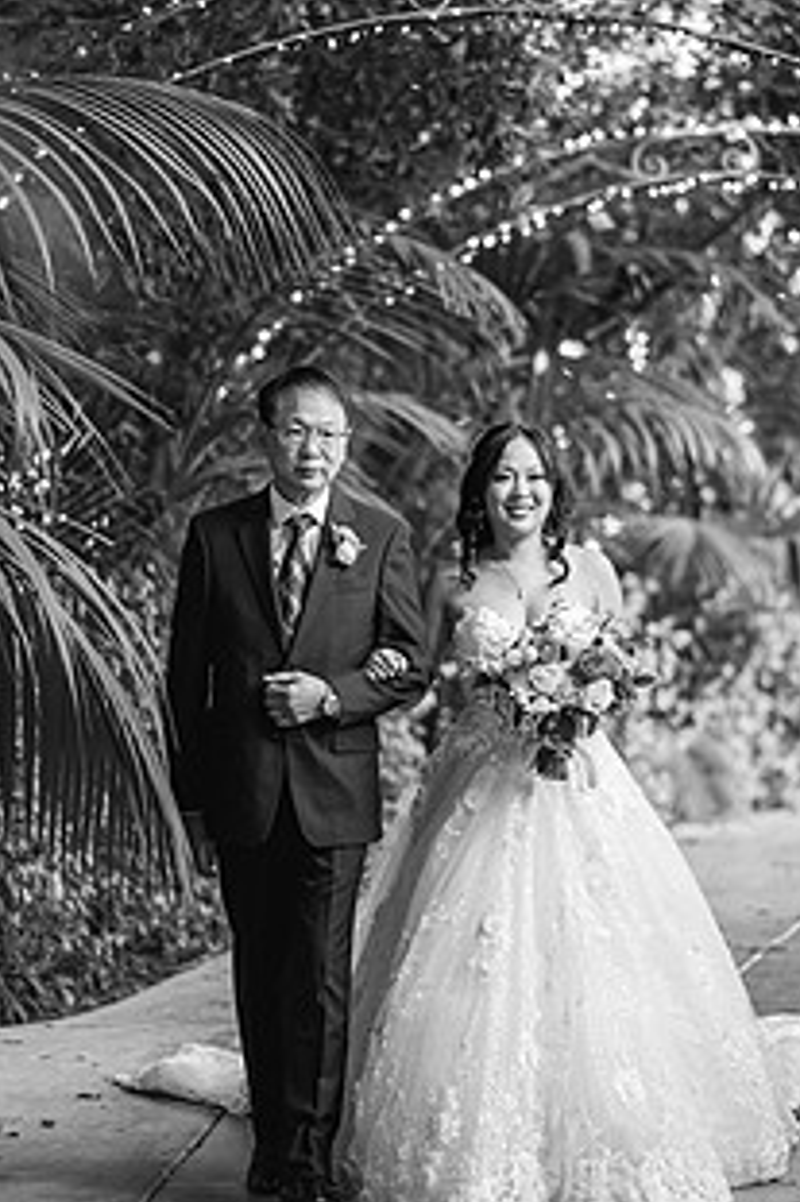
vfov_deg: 16.6
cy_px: 495
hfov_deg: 11.1
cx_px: 504
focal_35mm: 123
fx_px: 4104
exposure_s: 1/200
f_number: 2
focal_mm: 85
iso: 800
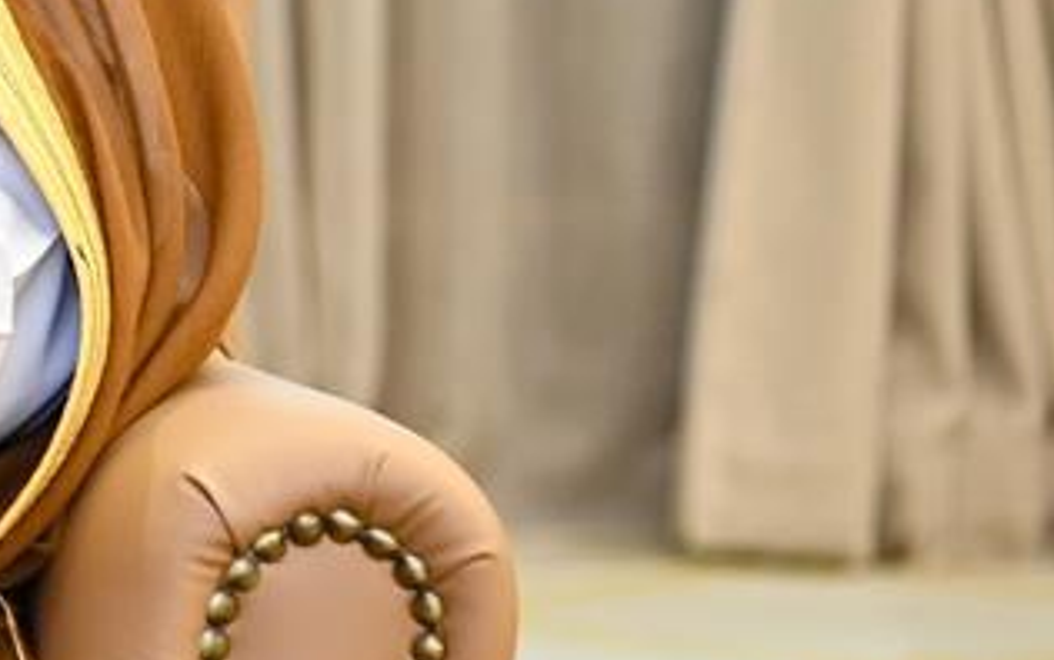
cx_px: -1051
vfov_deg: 3.6
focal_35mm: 361
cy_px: -507
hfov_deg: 5.7
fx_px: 10377
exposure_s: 1/250
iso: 1000
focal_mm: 70
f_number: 3.2
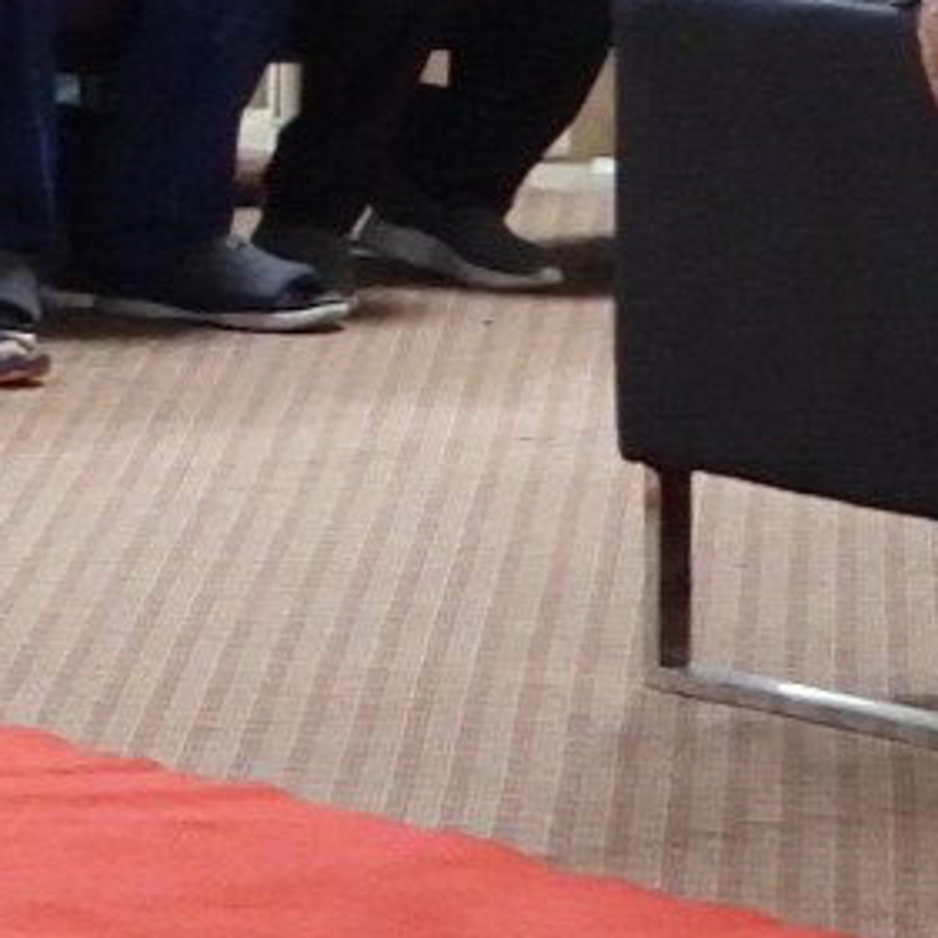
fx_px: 8983
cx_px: -761
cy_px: -190
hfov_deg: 5.9
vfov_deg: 5.9
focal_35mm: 293
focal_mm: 7.4
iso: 400
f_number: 3.2
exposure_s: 1/15
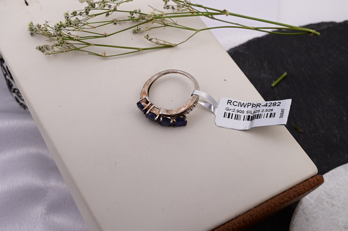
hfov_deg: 28.9
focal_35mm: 70
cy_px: 116
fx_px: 676
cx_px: 174
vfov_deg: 19.4
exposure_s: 1/80
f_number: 20
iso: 640
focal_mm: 70
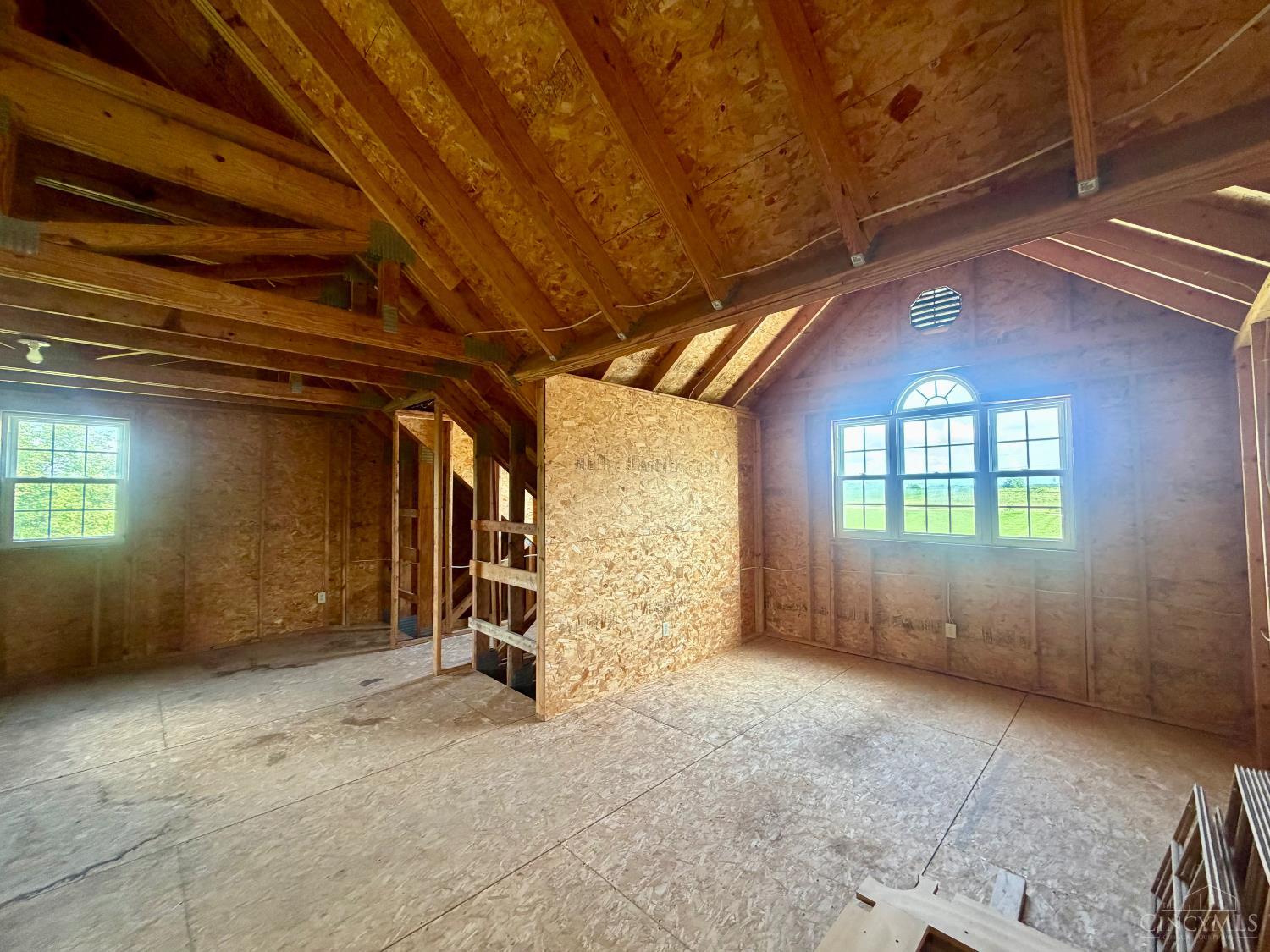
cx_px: 635
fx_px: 514
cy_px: 476
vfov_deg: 85.7
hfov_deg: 102.1
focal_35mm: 14
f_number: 2.2
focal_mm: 2.22
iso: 320
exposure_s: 1/79
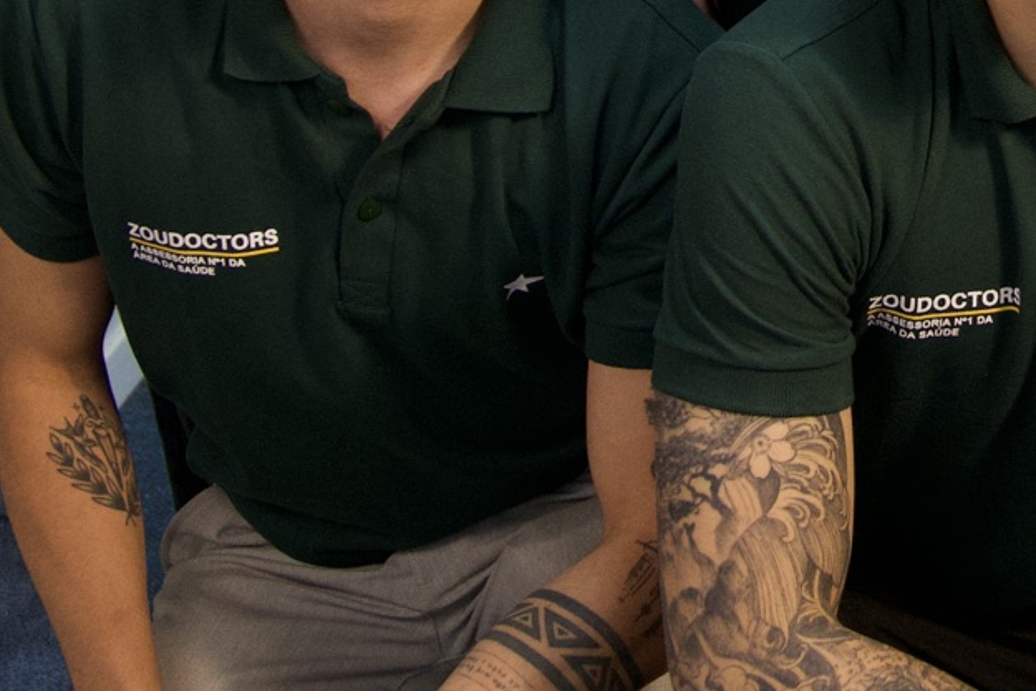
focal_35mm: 98
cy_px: -413
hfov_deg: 20.1
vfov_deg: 13.1
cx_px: 1086
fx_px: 2818
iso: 800
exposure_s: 1/125
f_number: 2.8
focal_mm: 17
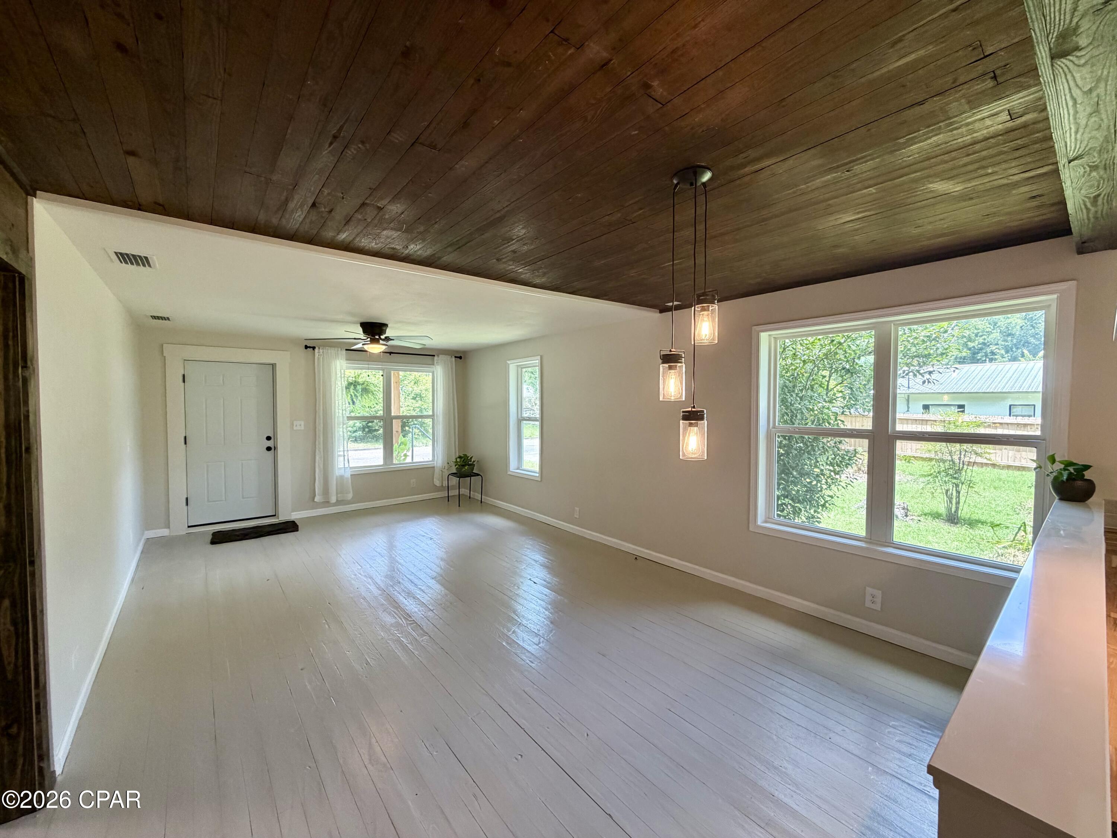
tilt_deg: -2.0
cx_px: 558
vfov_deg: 85.7
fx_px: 452
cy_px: 419
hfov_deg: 102.1
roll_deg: -0.3
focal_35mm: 14
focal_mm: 2.22
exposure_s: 1/120
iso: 200
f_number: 2.2
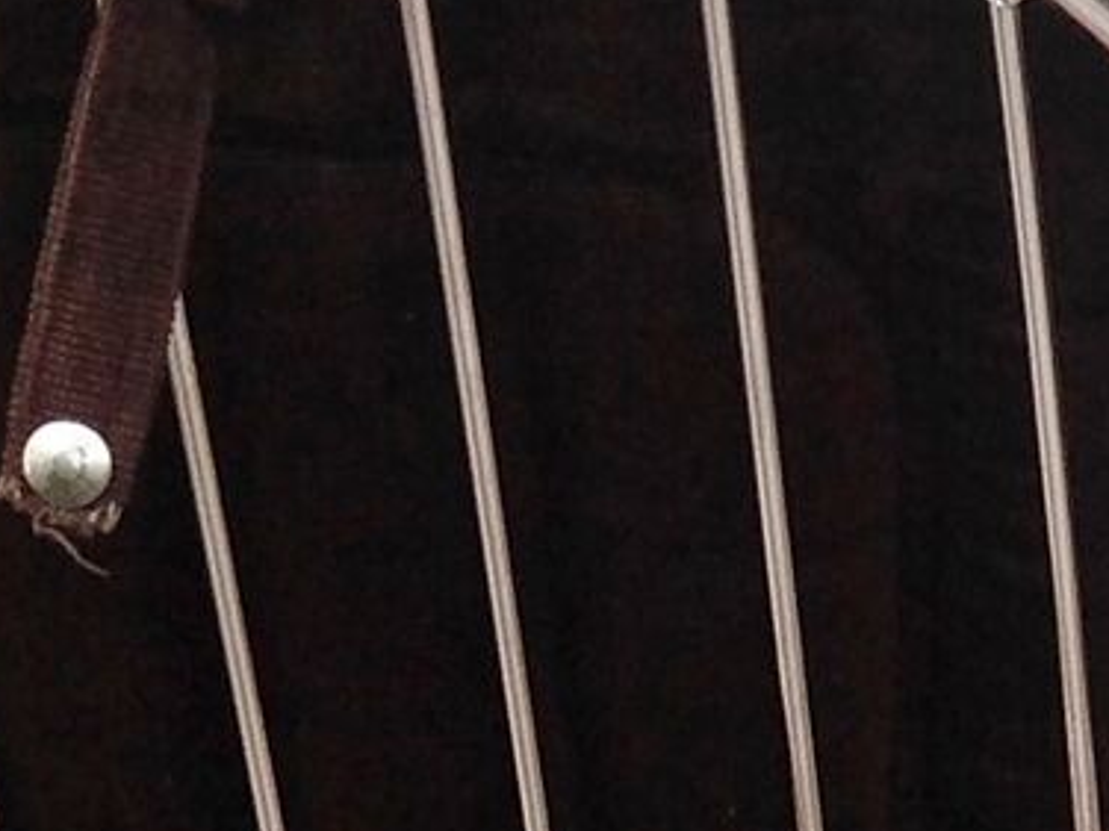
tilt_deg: -25.6
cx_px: 1776
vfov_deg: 7.7
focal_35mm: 186
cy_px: 1473
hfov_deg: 10.2
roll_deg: -1.3
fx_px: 5959
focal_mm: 4.28
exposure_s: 1/120
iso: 64
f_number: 2.4
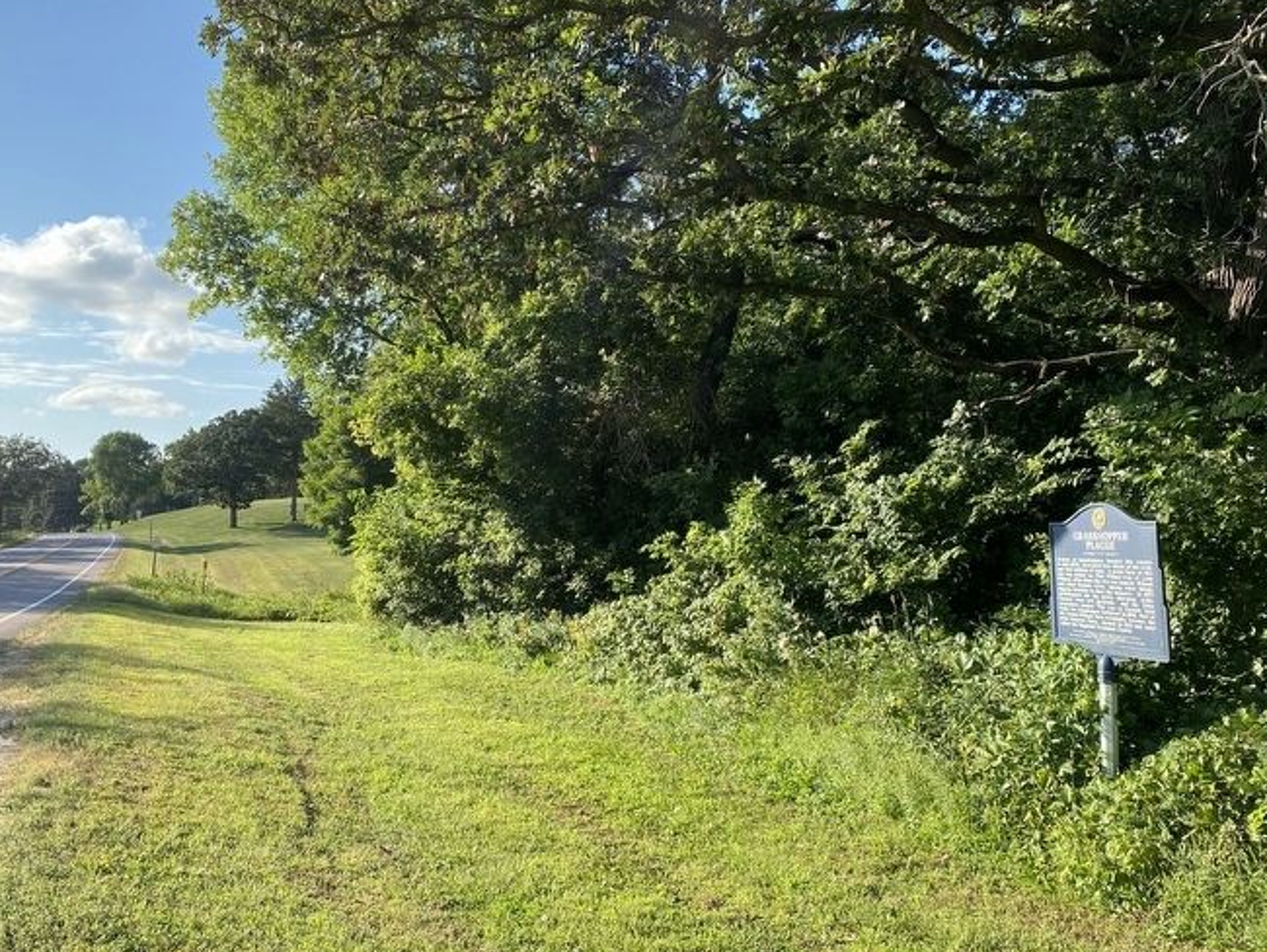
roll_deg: -0.2
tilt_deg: +2.3
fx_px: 1172
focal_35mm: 32
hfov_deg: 56.7
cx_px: 577
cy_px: 503
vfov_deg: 44.2
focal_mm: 4.25
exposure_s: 1/934
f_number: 1.8
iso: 32
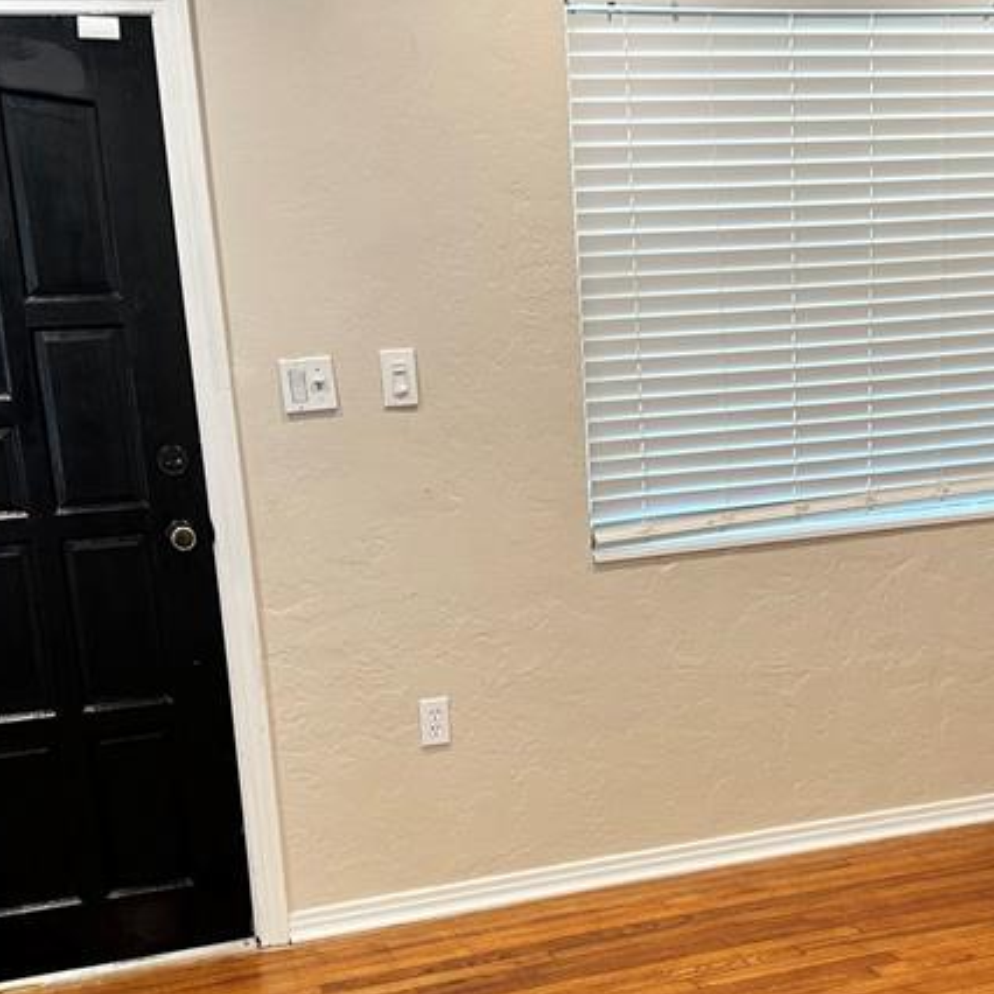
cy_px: 705
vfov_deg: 32.9
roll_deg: +2.7
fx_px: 1657
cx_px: 604
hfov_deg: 33.3
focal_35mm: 51
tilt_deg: -14.8
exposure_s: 1/60
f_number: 1.78
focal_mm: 6.86
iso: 125
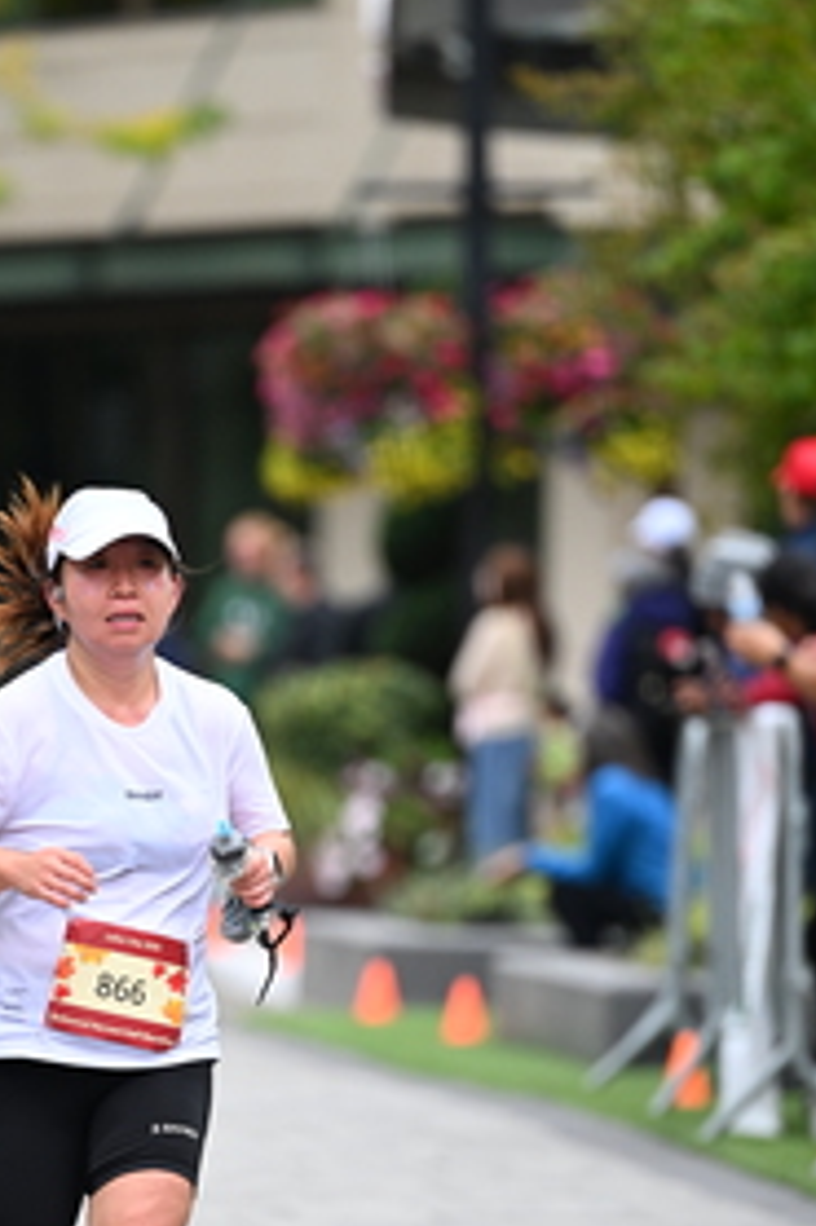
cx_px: 152
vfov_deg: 5.2
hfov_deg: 3.5
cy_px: 785
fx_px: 13480
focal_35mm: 396
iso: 640
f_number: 2.8
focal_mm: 200
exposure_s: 1/2000
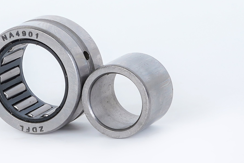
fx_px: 725
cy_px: 65
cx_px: 73
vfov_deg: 12.8
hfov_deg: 19.0
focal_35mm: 107
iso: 100
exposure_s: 1/160
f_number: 16
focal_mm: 50
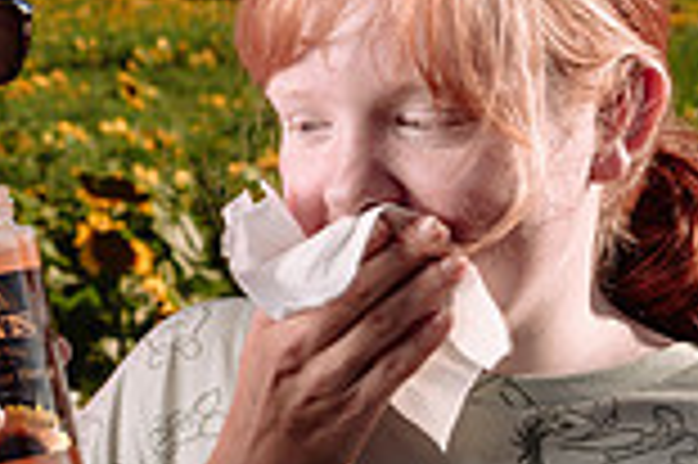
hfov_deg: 14.4
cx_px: 144
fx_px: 2750
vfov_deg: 9.6
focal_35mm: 142
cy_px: 180
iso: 64
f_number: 6.3
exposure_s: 1/250
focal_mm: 32
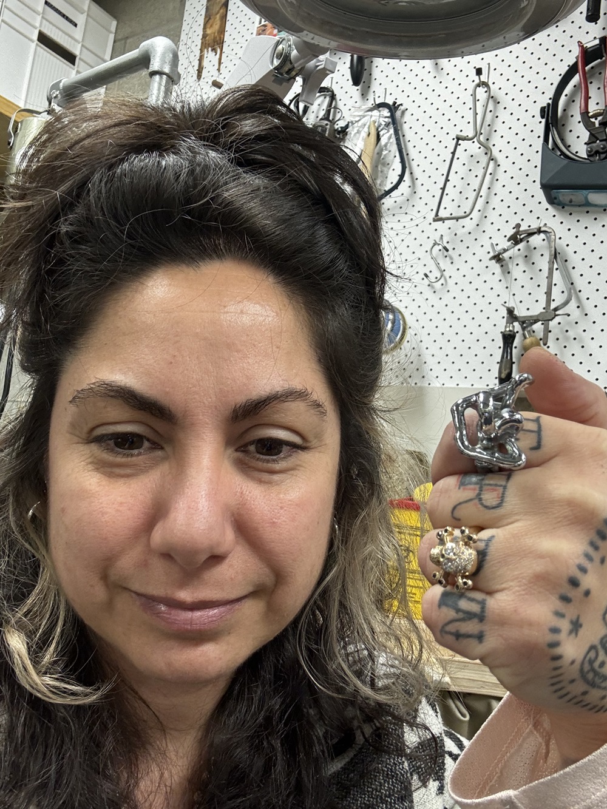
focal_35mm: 30
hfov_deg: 46.8
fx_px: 701
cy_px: 404
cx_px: 304
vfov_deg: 60.0
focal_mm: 2.69
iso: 200
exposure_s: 1/50
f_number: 1.9
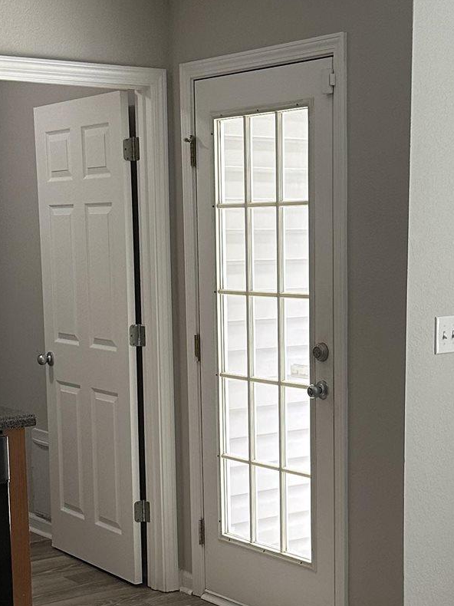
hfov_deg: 21.0
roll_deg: +0.0
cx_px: 242
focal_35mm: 70
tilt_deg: -9.1
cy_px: 425
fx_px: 1225
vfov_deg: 27.5
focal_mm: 6.86
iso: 200
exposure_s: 1/120
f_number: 1.78
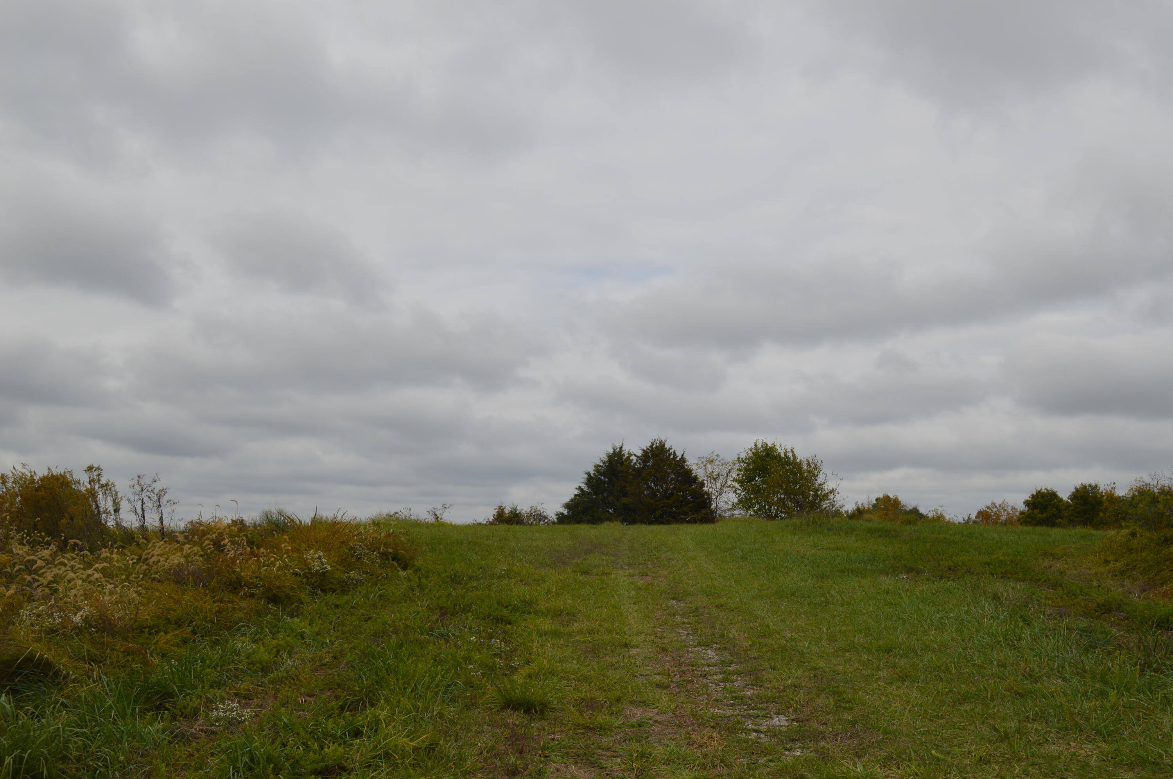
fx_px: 1172
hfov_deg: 53.2
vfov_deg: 36.8
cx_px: 586
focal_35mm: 36
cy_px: 390
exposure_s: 1/250
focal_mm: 24
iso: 100
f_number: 8
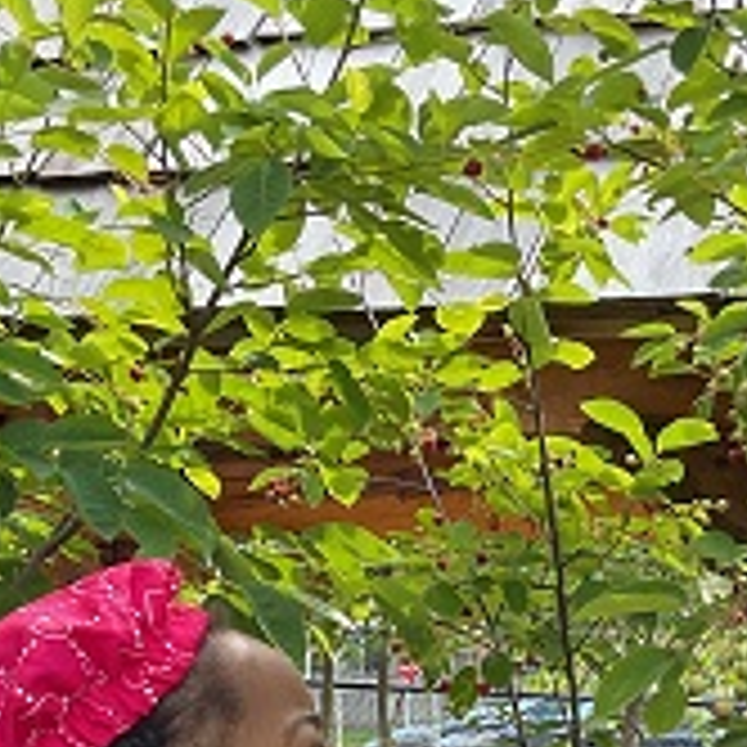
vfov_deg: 16.0
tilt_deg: -9.1
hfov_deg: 16.7
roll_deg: -0.8
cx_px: 648
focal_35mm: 103
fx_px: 2515
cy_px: 994
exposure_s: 1/223
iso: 16
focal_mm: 3
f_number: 1.8
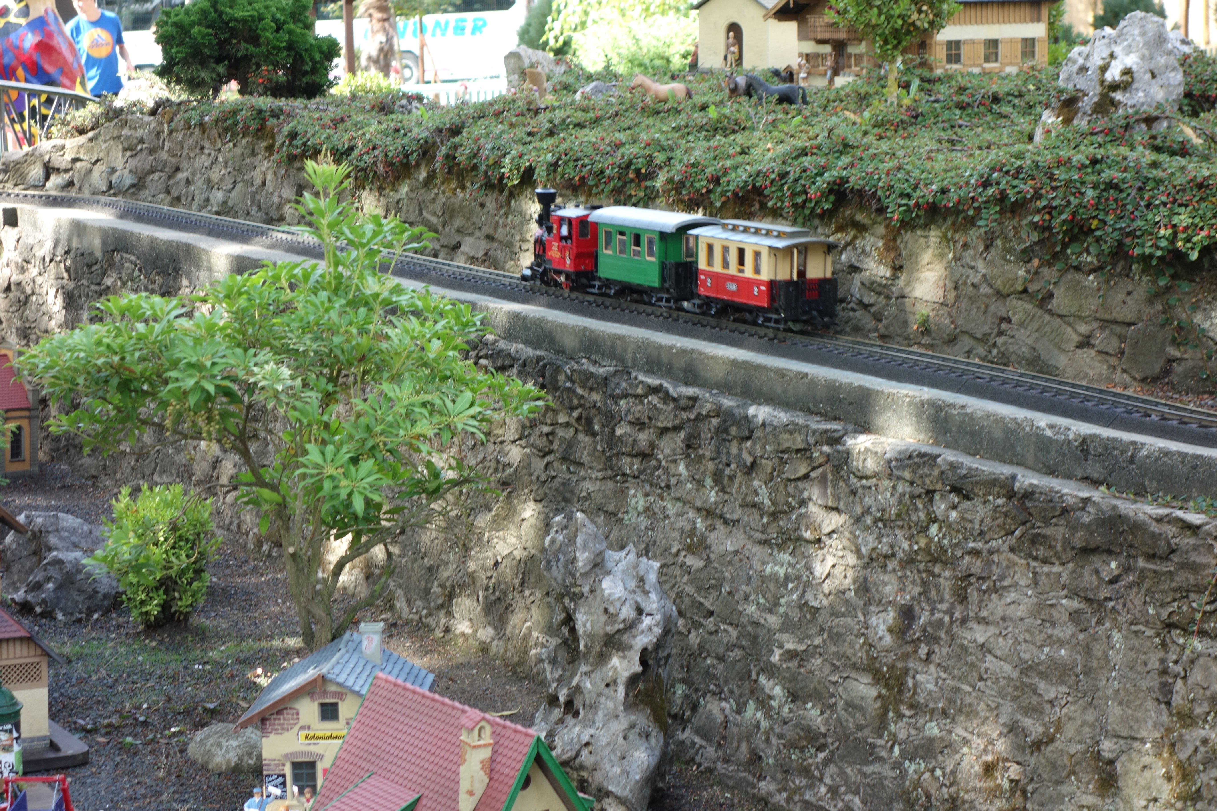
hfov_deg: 26.0
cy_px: 406
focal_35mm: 78
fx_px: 2637
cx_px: 608
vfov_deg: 17.5
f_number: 4.5
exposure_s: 1/80
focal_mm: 29.15
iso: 125
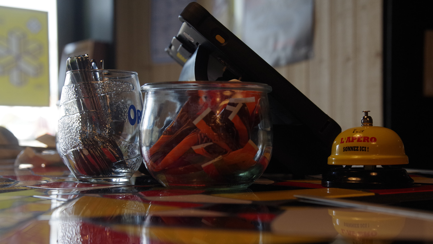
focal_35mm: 60
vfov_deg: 20.0
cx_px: 217
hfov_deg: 34.9
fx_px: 689
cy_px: 139
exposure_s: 1/250
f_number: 4.5
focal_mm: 38.13
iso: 800
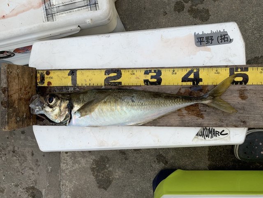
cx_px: 132
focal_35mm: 26
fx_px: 198
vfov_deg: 53.1
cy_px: 99
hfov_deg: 67.3
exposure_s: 1/502
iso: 25
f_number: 1.8
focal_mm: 4.25
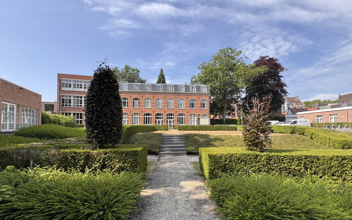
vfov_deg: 70.9
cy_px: 124
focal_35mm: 16
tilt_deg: +0.3
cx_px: 186
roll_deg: +0.0
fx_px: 153
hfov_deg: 97.7
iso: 40
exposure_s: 1/641
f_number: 2.2
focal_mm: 2.22
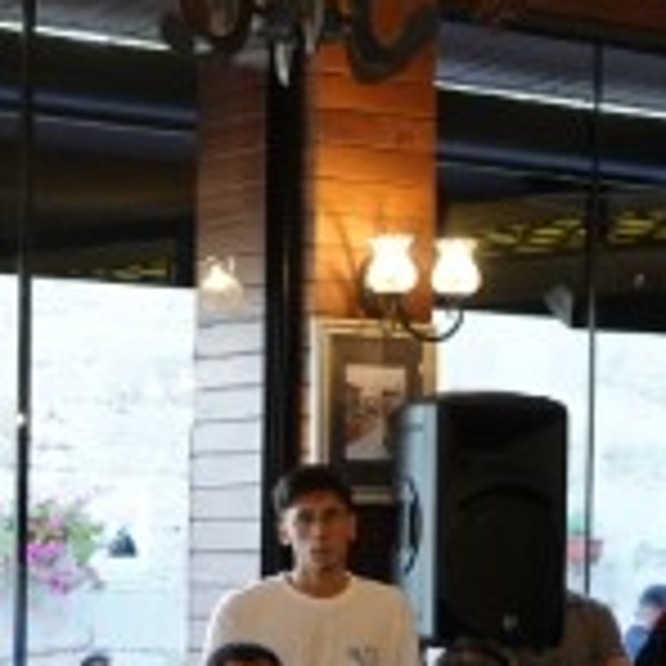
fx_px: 2873
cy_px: 778
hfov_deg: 13.2
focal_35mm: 132
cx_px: 531
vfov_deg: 12.9
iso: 4000
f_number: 4
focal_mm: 32
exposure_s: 1/160
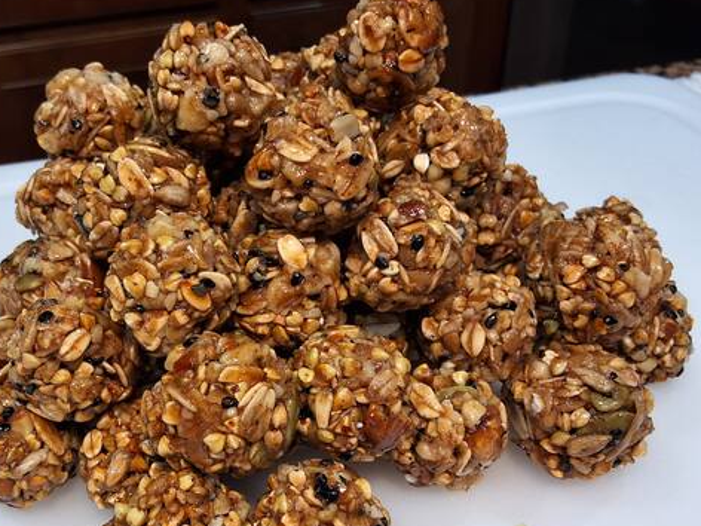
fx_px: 770
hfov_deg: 48.5
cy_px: 334
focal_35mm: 38
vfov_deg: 37.5
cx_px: 263
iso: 100
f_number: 1.9
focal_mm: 2.91
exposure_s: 1/50
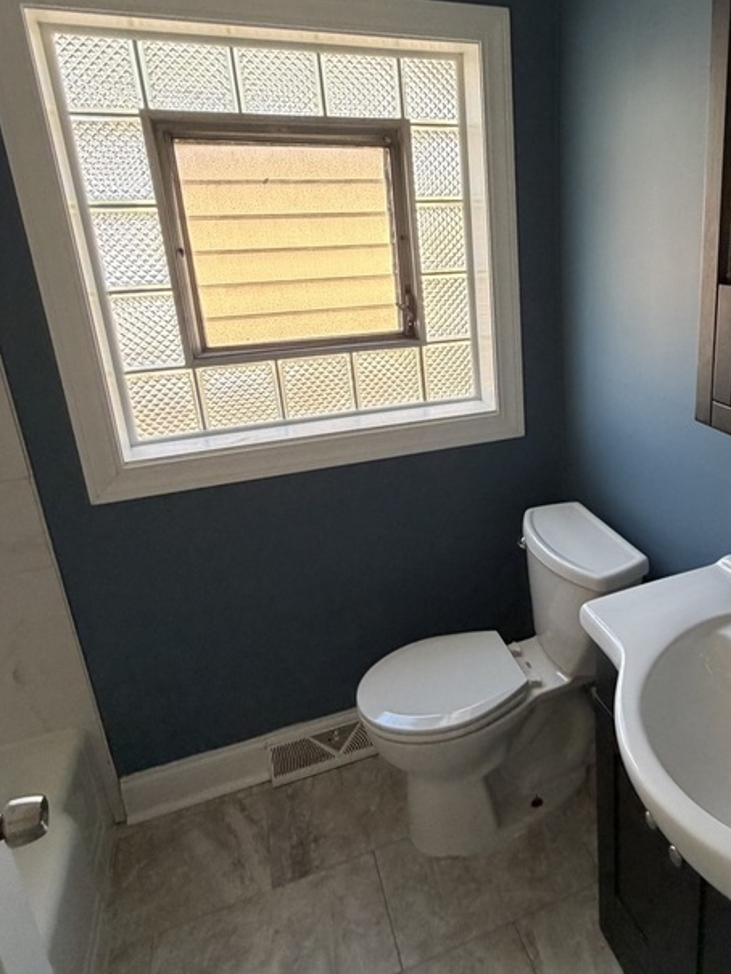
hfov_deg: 52.1
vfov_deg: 69.2
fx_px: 704
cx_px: 564
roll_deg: +1.0
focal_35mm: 25
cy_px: 436
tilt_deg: -17.7
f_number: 2.2
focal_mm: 2.22
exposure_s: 1/105
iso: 320
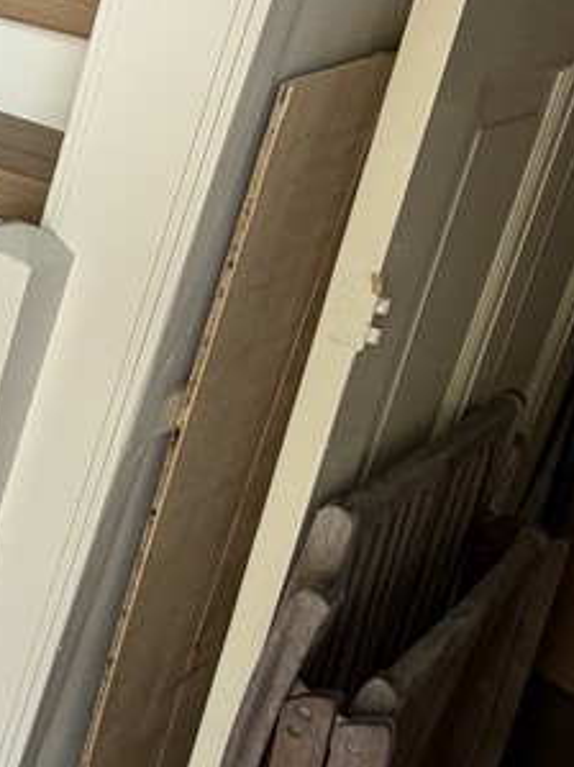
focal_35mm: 48
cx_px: -387
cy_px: 257
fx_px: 1062
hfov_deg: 22.1
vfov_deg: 39.2
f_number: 2.2
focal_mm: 2.22
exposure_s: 1/121
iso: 125
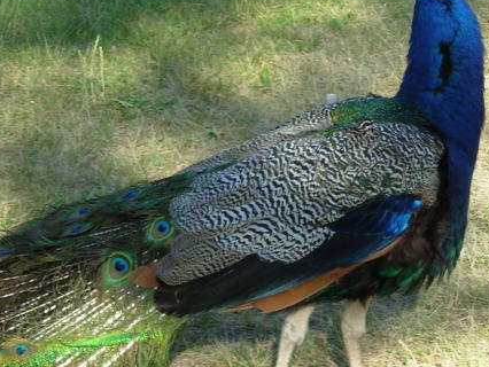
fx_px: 2615
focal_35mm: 185
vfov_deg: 8.0
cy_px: 157
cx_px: 312
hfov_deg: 10.7
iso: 50
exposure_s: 1/152
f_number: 4.2
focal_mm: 18.6
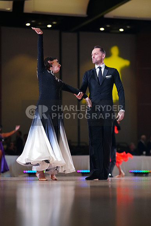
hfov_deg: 11.1
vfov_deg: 16.5
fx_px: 780
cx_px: 76
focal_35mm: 124
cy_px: 113
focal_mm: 124
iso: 2000
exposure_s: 1/400
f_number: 2.8
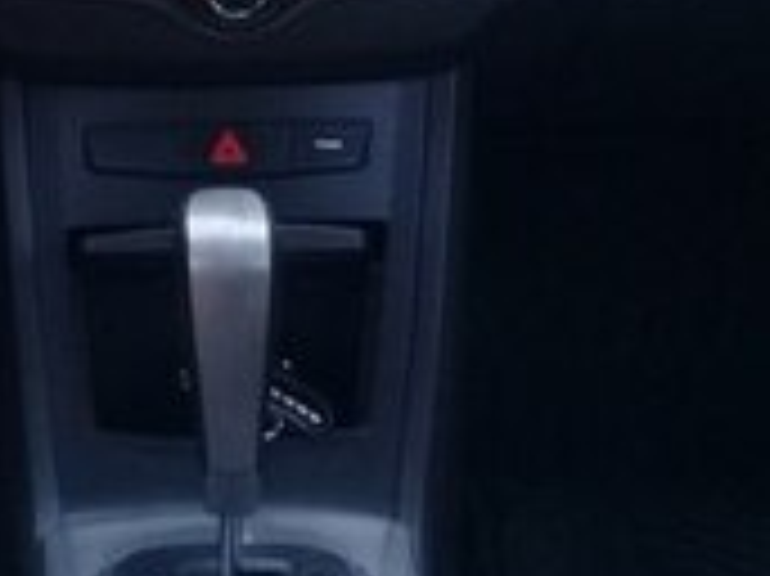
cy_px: -425
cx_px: 68
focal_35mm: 120
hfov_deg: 16.2
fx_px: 2667
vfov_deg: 11.5
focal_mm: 3.3
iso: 64
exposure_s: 1/50
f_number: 2.2
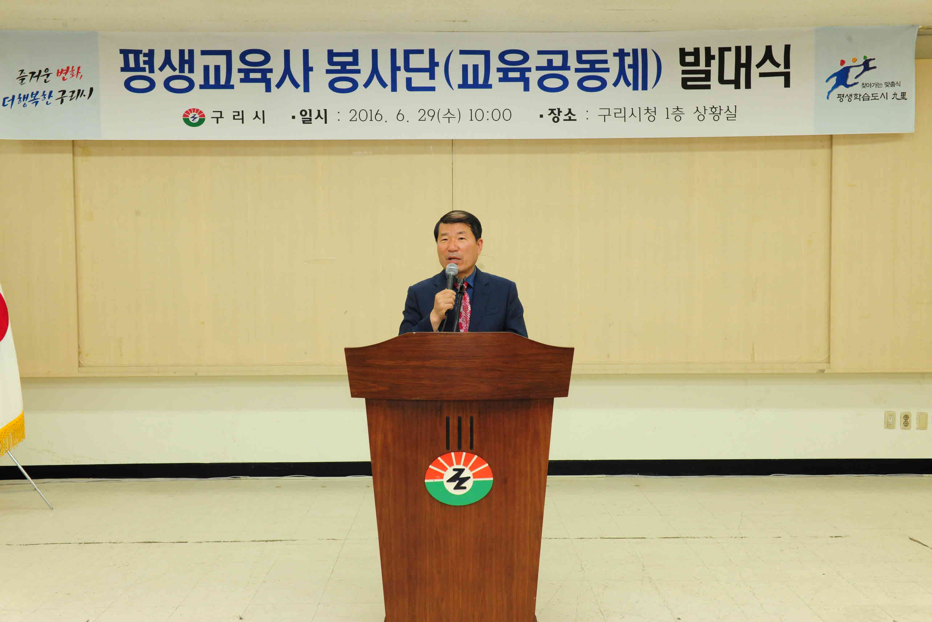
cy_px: 311
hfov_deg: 50.7
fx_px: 984
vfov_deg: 35.1
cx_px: 466
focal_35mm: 38
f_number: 9
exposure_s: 1/60
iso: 1600
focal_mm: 38
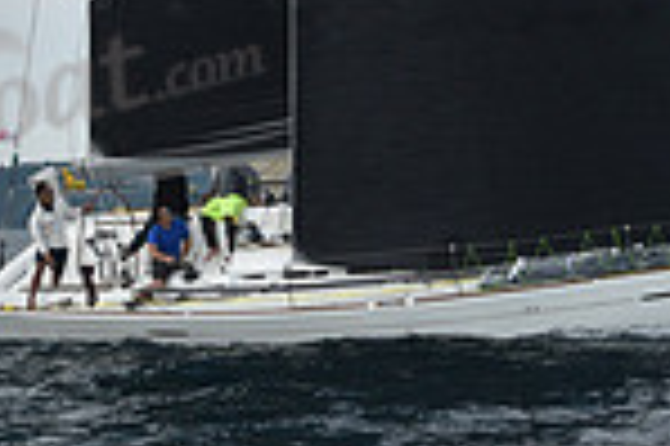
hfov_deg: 7.5
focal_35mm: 273
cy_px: -631
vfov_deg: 4.9
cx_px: 497
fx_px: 5075
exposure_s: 1/800
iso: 400
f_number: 8
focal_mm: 70
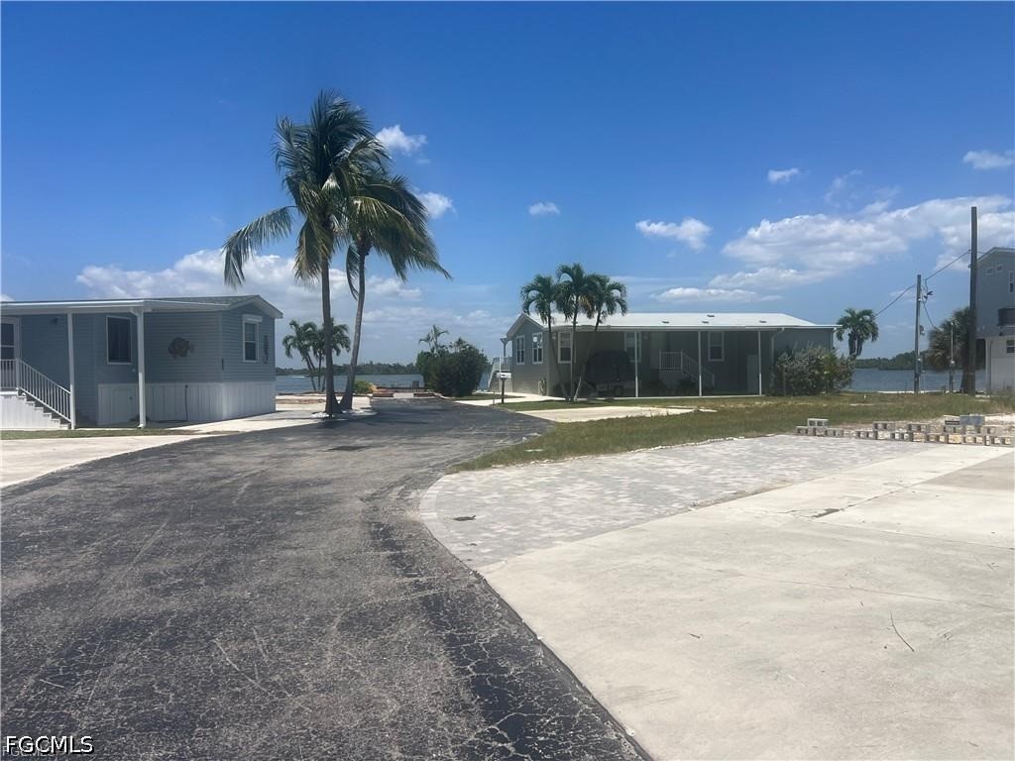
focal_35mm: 26
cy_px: 380
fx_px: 762
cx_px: 508
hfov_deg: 67.3
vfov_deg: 53.1
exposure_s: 1/8000
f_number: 1.5
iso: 50
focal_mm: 5.7
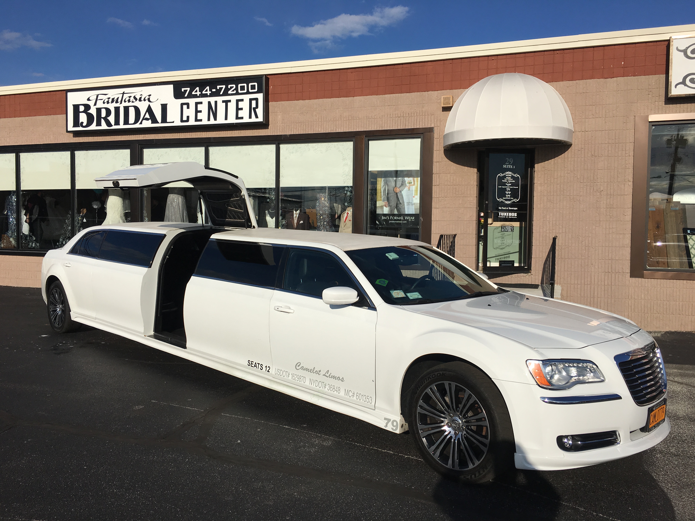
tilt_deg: -2.1
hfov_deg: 61.7
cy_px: 260
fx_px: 582
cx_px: 348
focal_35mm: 29
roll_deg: -0.9
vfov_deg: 48.2
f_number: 2.2
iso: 25
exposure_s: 1/3497
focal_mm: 4.15
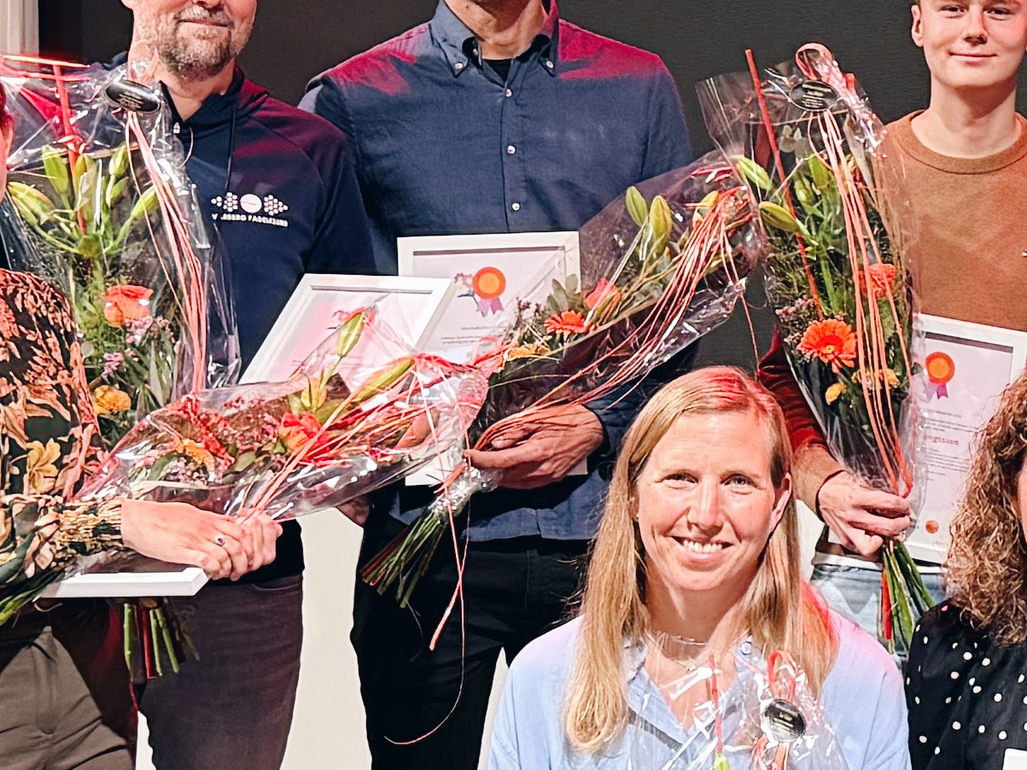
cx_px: 1192
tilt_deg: +0.8
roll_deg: +0.3
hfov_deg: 16.6
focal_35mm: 114
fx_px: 3382
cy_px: 164
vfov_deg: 12.9
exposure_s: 1/50
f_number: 1.78
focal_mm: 6.76
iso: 320
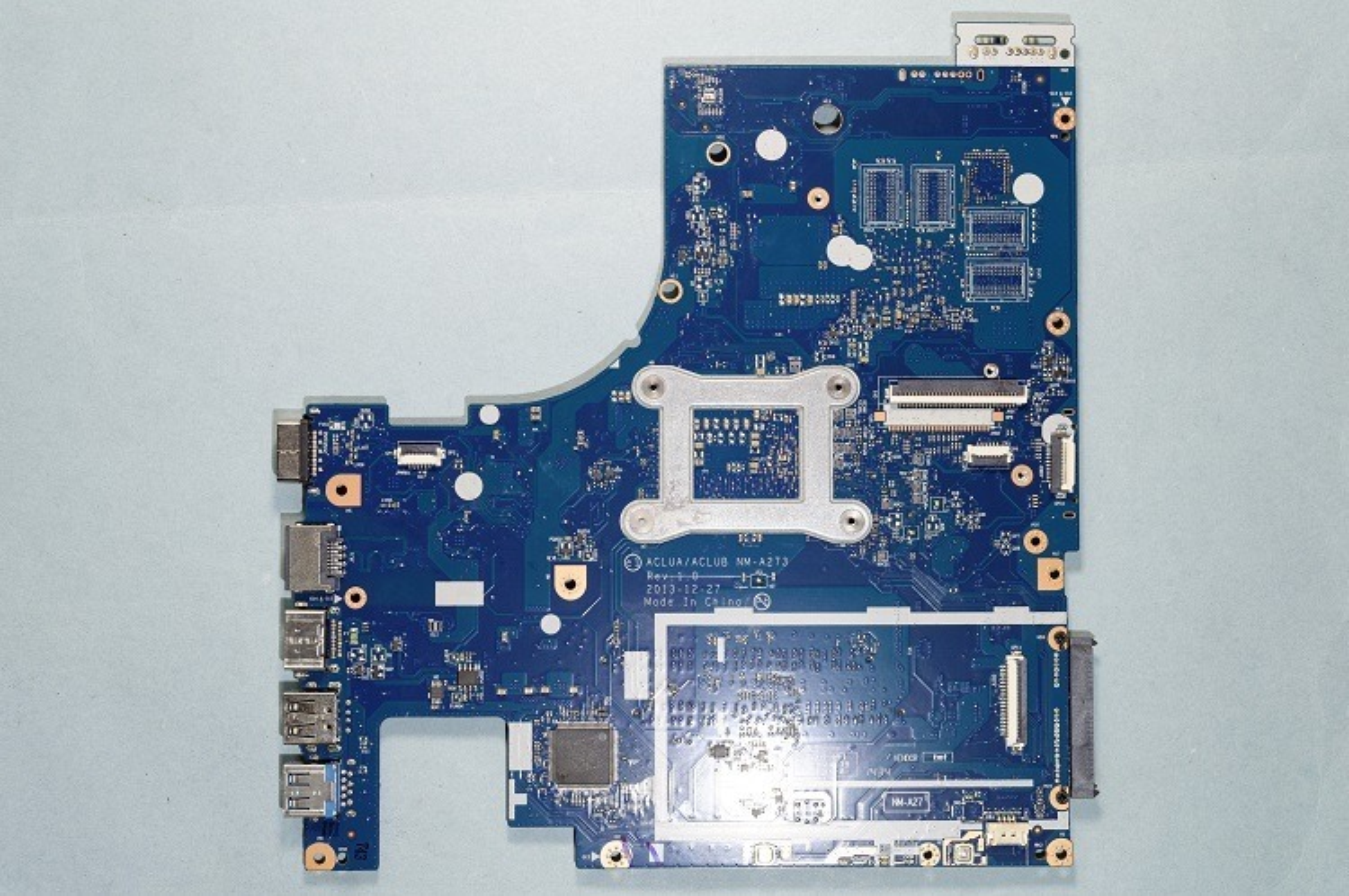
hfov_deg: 43.7
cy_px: 448
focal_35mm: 45
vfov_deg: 29.8
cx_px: 674
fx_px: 1684
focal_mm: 30
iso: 100
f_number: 8
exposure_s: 1/5
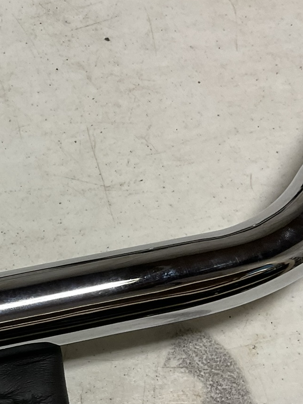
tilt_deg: -62.9
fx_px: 805
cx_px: -48
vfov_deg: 27.9
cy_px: 290
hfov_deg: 20.1
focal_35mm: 69
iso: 50
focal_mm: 3
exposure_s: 1/60
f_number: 1.8
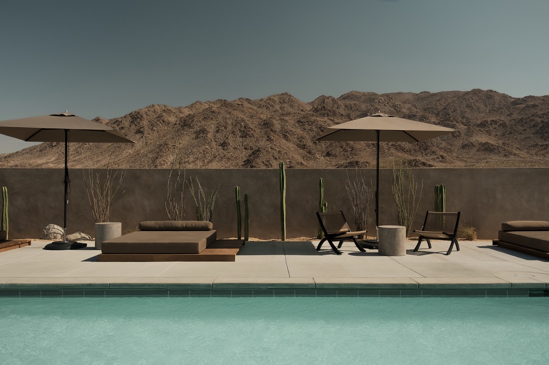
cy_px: 182
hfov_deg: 60.3
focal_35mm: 31
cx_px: 274
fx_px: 473
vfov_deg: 42.3
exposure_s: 1/2000
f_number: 2.8
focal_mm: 20.6
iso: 160
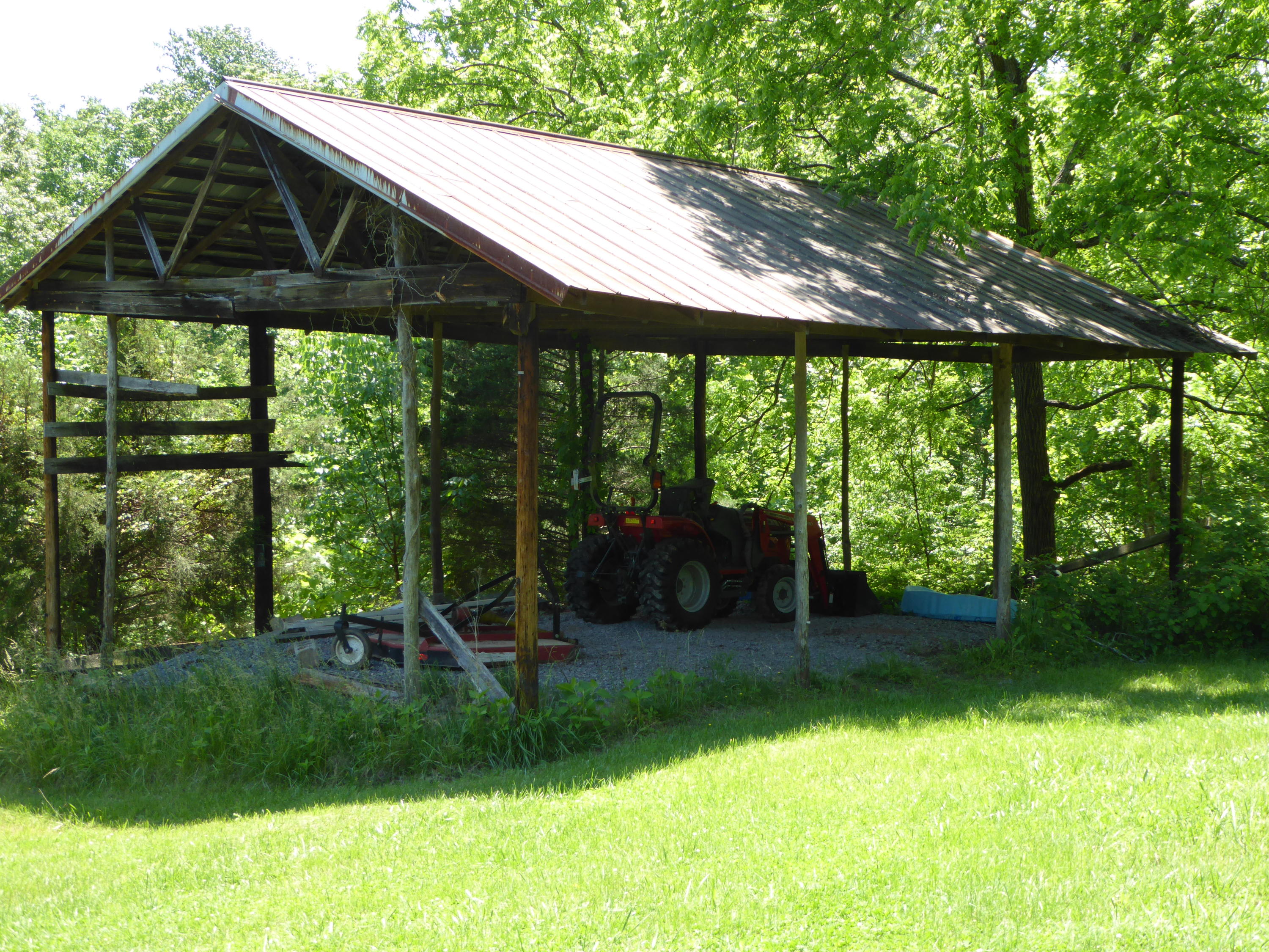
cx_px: 634
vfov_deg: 30.9
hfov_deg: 40.4
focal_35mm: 47
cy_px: 476
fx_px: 1723
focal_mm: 8.4
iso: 100
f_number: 4
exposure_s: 1/125
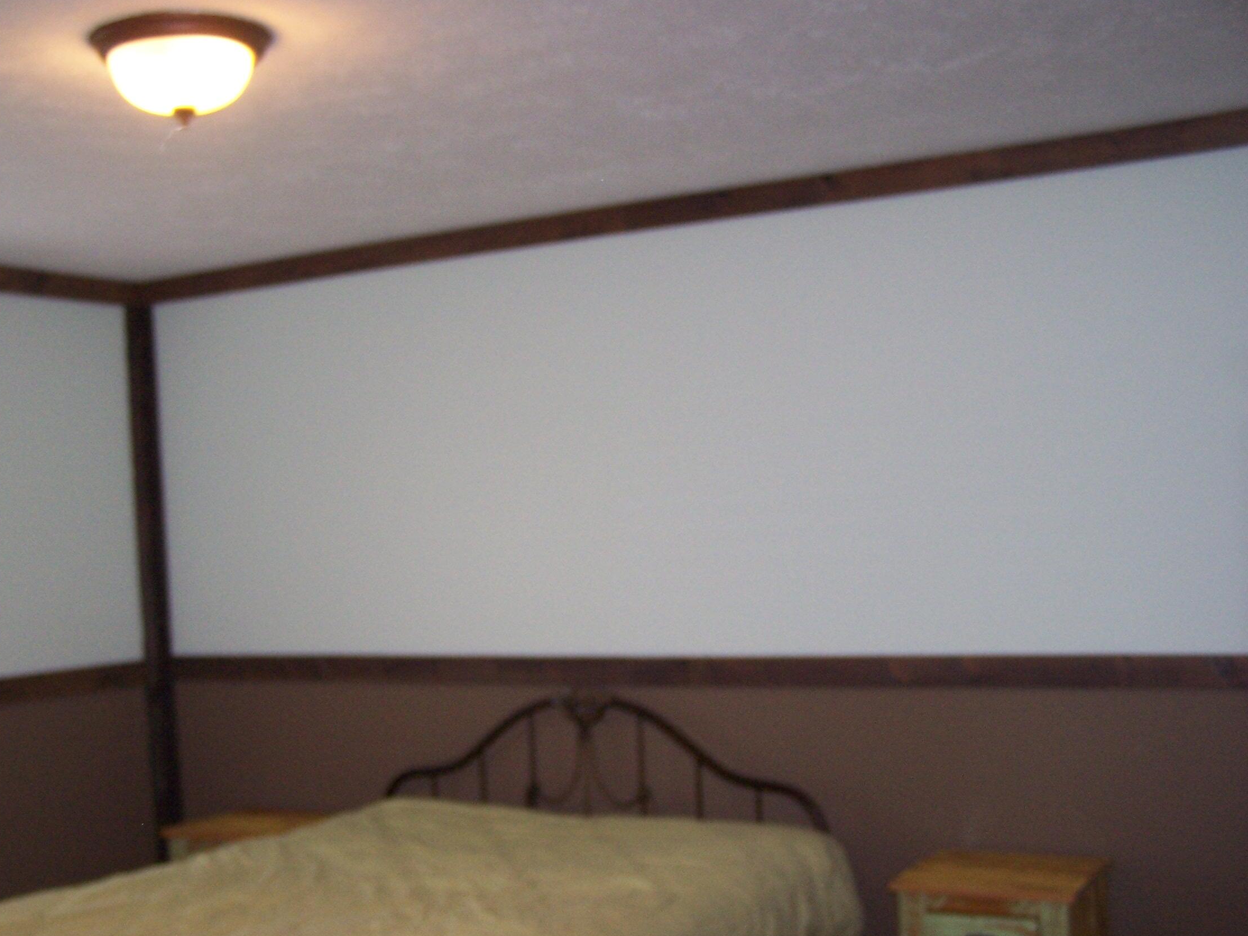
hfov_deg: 42.8
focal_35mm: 44
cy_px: 540
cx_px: 535
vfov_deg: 32.8
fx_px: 1586
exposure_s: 1/60
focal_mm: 6.3
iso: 140
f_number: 2.8
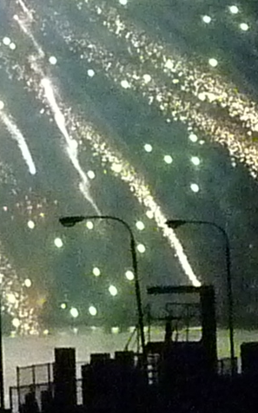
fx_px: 3649
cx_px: -46
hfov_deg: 4.0
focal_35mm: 324
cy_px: -75
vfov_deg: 6.4
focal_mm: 6.5
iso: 800
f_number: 3.6
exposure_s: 1/40
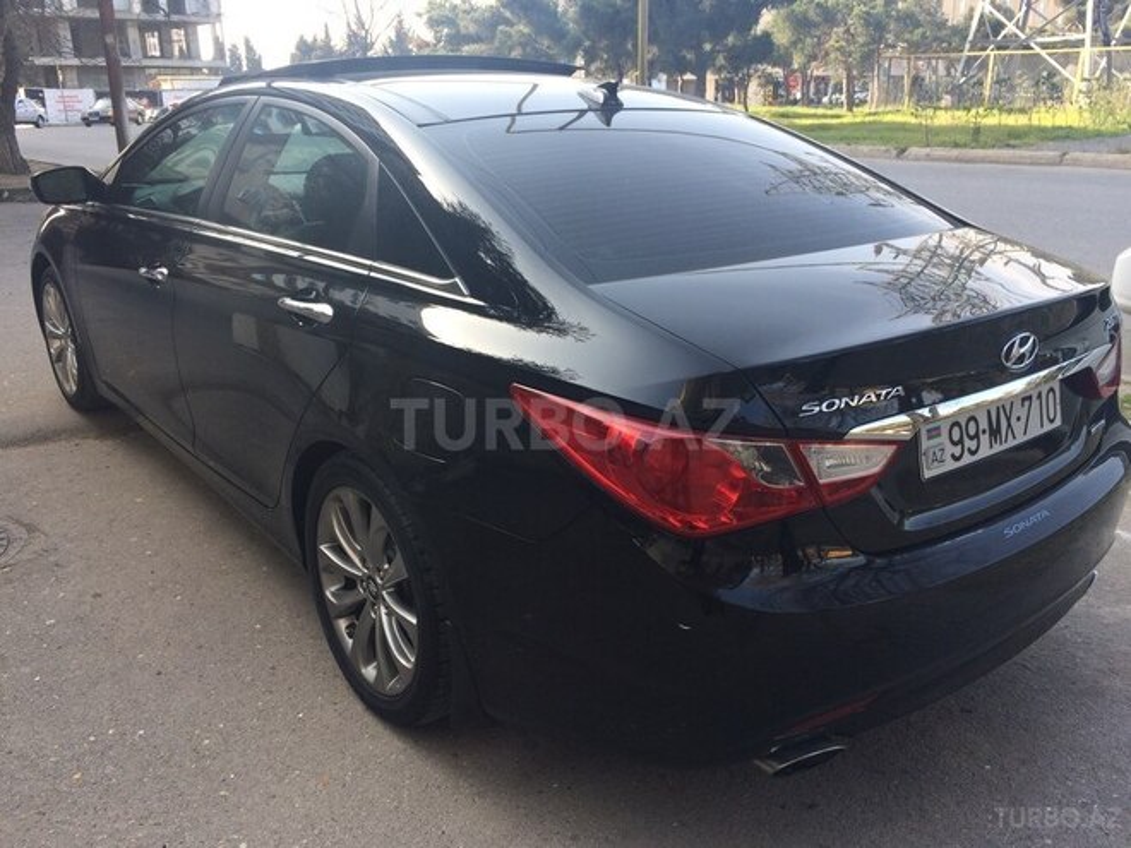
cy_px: 424
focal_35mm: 29
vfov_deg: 48.2
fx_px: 948
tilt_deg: -20.1
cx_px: 566
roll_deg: -0.6
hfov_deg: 61.7
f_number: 2.2
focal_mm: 4.15
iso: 32
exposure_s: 1/281
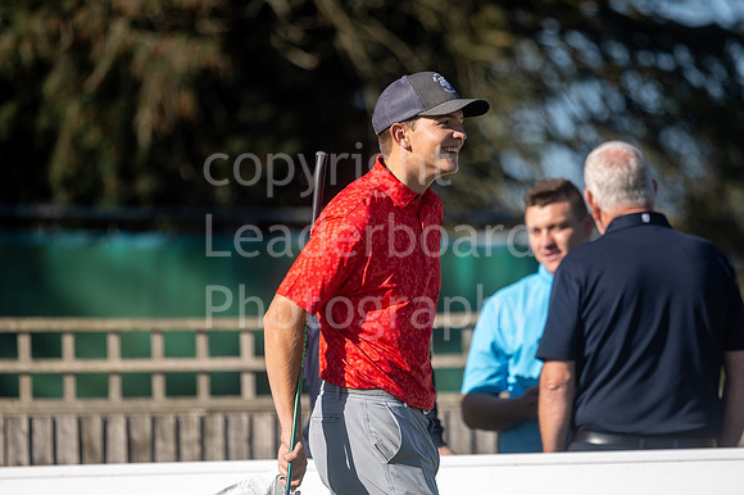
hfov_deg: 4.6
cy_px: 248
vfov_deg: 3.1
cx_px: 372
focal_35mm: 450
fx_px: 9294
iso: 200
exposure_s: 1/2000
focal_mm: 300
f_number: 4
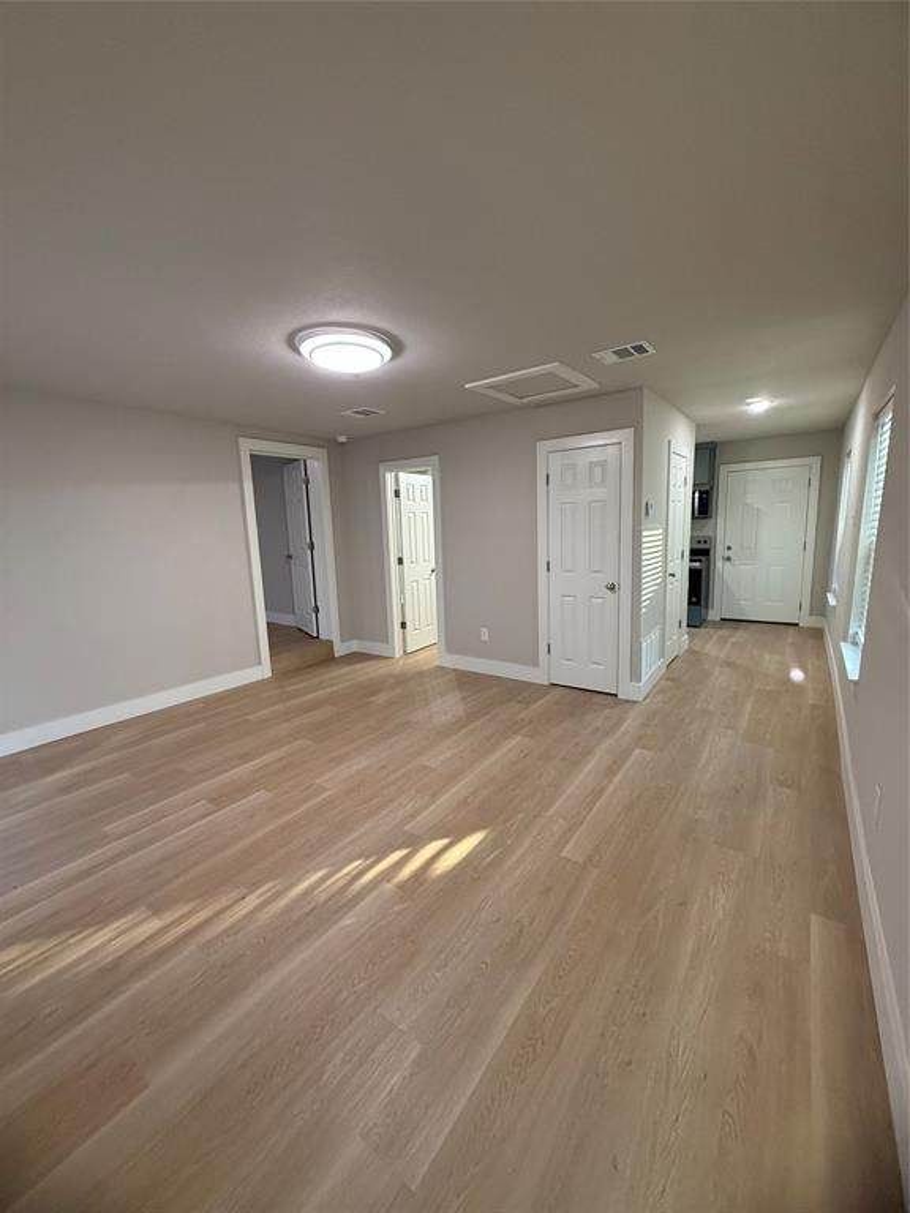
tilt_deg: -8.6
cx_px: 455
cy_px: 606
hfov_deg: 85.7
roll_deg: +2.4
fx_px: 491
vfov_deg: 102.1
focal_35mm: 14
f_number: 2.2
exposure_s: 1/120
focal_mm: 2.22
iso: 320
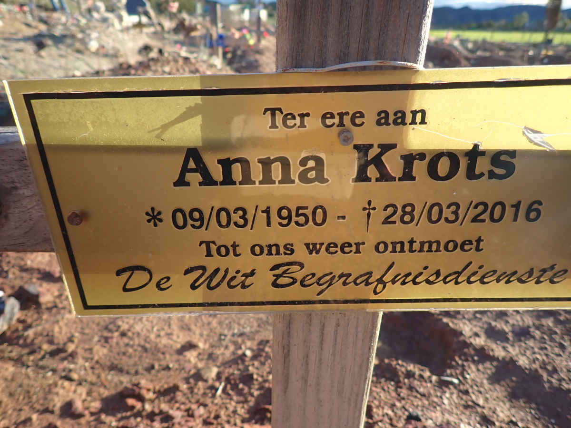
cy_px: 214
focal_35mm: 25
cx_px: 286
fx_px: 412
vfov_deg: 54.9
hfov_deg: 69.4
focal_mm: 4.5
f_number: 2
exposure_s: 1/500
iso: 100
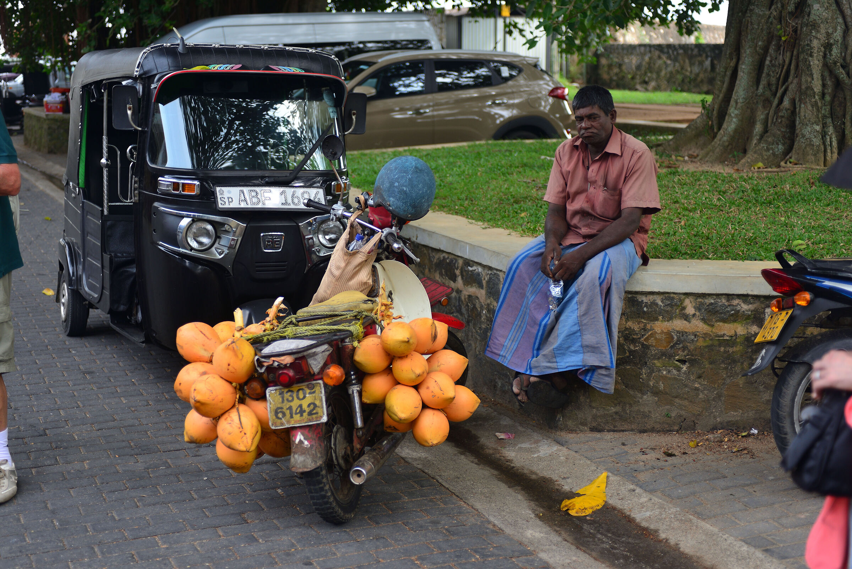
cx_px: 426
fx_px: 1184
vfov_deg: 27.0
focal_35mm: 50
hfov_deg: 39.6
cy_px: 284
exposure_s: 1/250
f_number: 2.8
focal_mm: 50
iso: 200
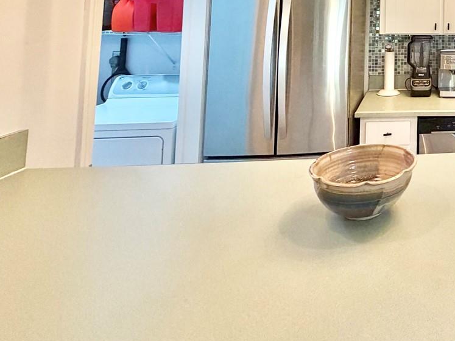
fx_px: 394
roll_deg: +0.3
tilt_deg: +3.7
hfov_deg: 47.6
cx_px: 473
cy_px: -18
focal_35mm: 30
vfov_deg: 39.7
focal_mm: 2.22
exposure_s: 1/120
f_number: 2.2
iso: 250
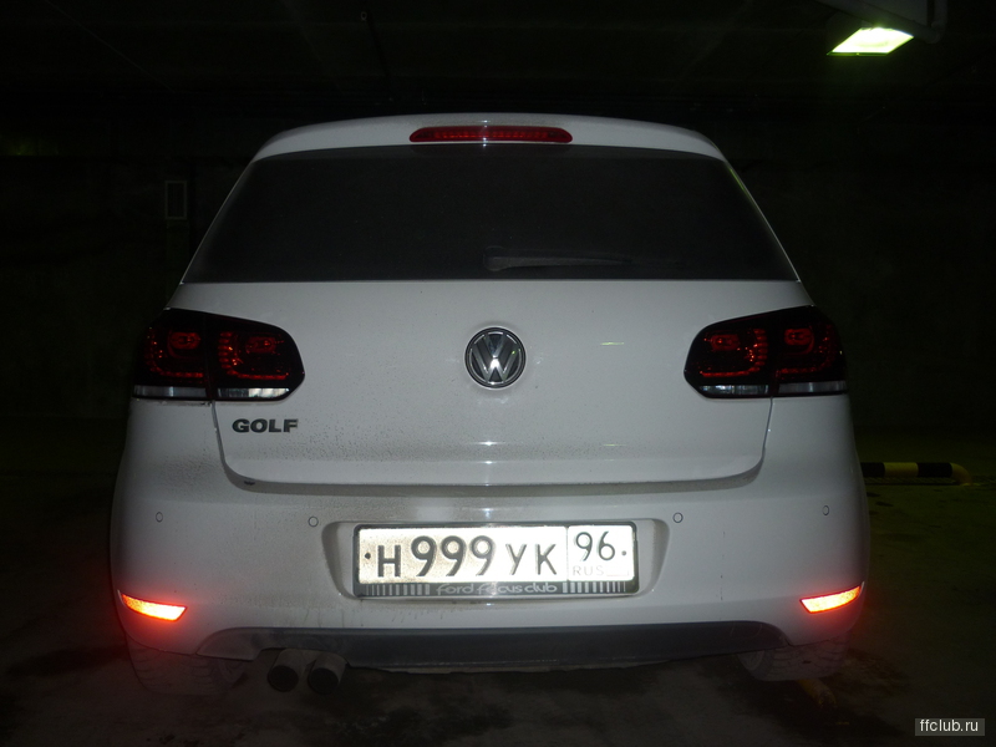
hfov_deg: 55.4
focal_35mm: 33
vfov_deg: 42.9
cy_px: 374
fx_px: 950
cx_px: 498
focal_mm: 5.5
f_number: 2.8
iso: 100
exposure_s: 1/60
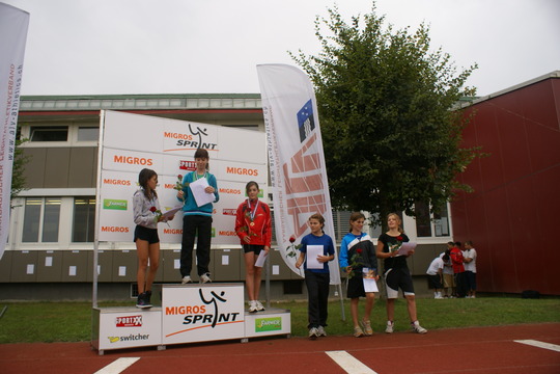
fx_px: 420
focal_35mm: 27
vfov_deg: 47.9
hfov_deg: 67.4
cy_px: 187
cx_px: 280
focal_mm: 18
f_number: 3.5
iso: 100
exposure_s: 1/200
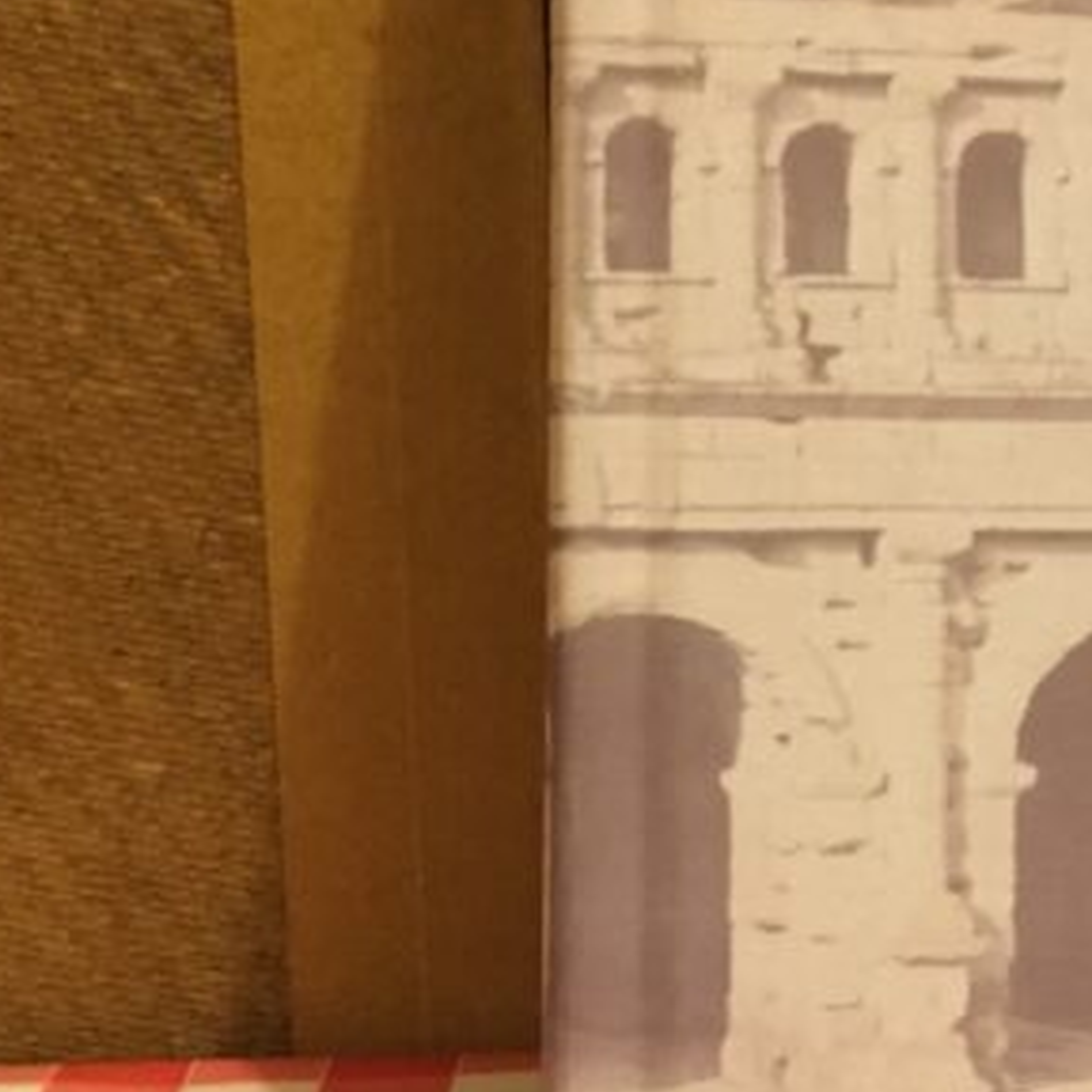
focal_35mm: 91
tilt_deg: -11.5
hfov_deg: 18.6
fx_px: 3248
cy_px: 197
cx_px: 1100
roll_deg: +0.3
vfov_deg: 18.9
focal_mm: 4.15
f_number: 2.2
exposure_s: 1/17
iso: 250
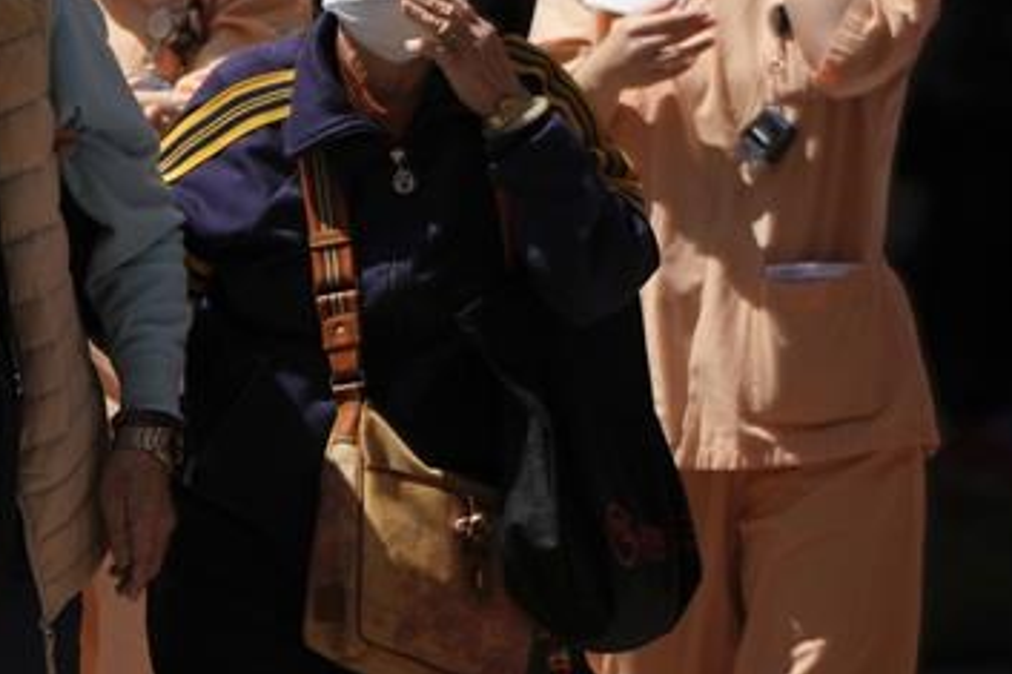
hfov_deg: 3.2
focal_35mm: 649
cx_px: 152
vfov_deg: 2.1
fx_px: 18235
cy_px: 108
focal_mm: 352
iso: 100
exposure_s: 1/400
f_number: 7.1
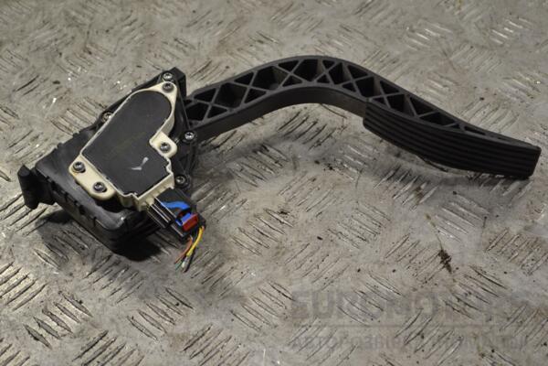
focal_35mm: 82
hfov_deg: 24.6
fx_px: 1256
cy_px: 183
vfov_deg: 16.6
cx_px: 274
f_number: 5.6
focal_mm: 55
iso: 400
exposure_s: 1/80
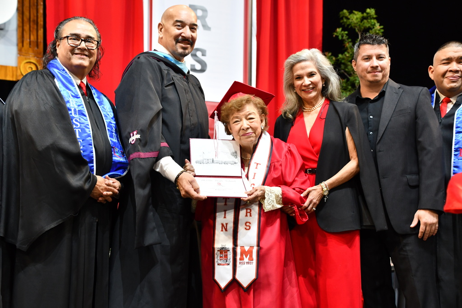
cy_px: 154
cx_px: 231
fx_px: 924
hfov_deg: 28.1
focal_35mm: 72
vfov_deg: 18.9
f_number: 4.5
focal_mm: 48
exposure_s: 1/125
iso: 800
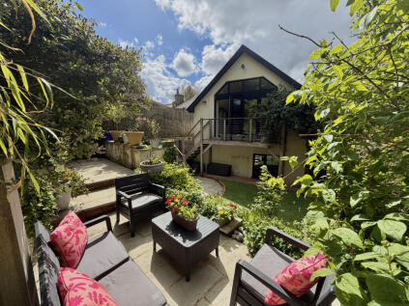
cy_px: 153
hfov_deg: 102.1
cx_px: 204
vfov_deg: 85.6
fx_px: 165
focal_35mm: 14
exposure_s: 1/901
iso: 32
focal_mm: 2.22
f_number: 2.2
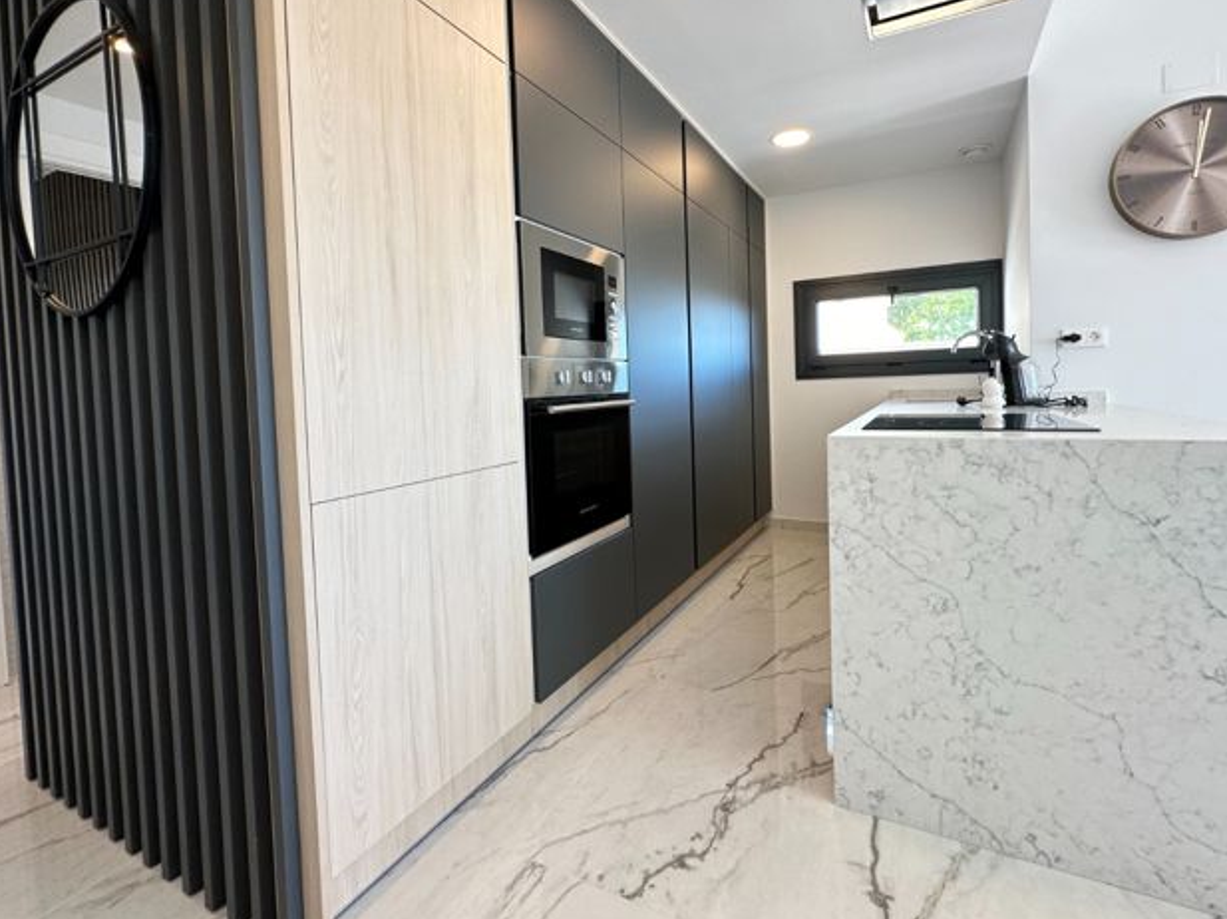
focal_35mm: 16
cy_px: 402
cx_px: 657
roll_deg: +1.5
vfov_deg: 77.7
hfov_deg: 94.4
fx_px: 567
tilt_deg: -2.8
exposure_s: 1/100
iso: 100
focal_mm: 2.22
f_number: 2.2
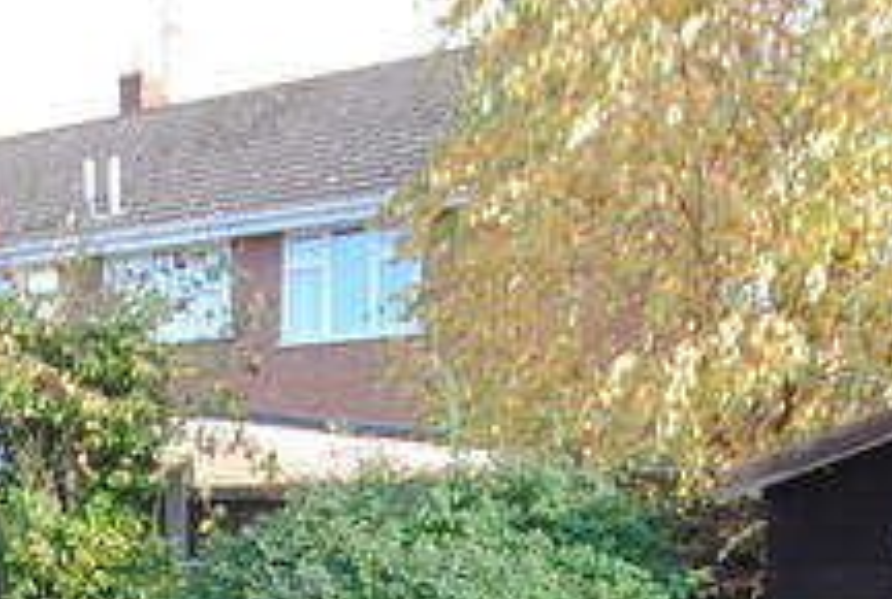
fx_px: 1763
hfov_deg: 27.7
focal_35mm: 71
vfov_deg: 17.2
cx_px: 149
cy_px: 919
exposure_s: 1/125
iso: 200
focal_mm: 10
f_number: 5.6
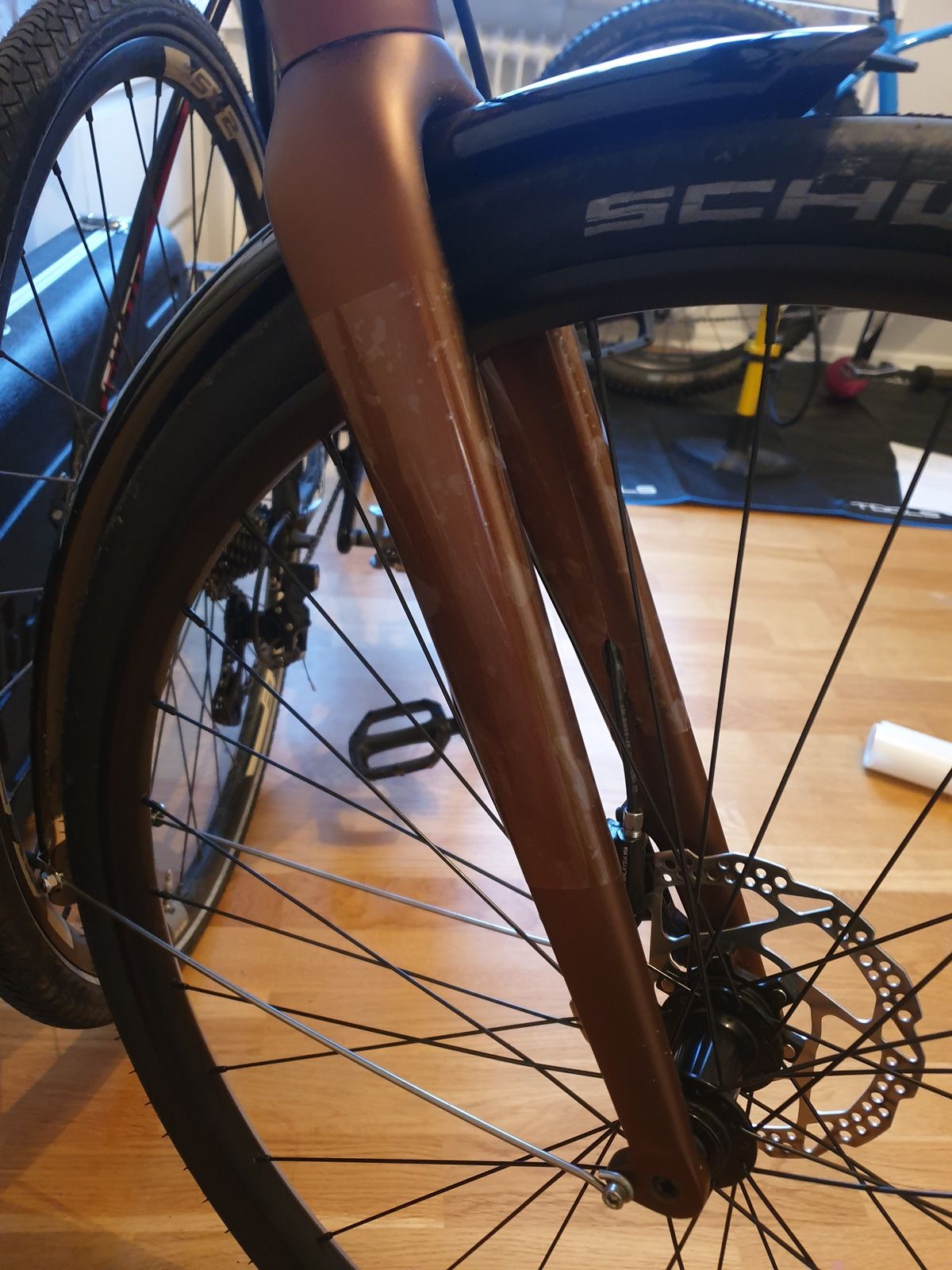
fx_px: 953
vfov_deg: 67.3
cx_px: 476
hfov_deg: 53.1
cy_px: 635
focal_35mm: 26
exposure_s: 1/13
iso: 320
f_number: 1.5
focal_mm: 4.3
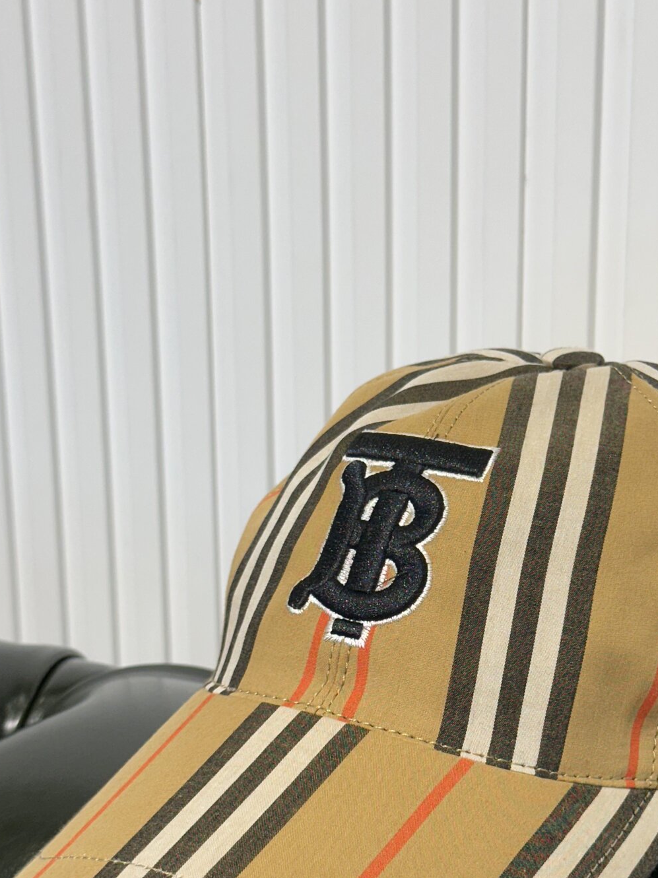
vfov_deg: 25.2
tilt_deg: -16.7
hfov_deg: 19.1
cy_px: 586
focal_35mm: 77
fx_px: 1952
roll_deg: +0.0
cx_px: 434
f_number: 1.78
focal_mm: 6.86
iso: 50
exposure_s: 1/100
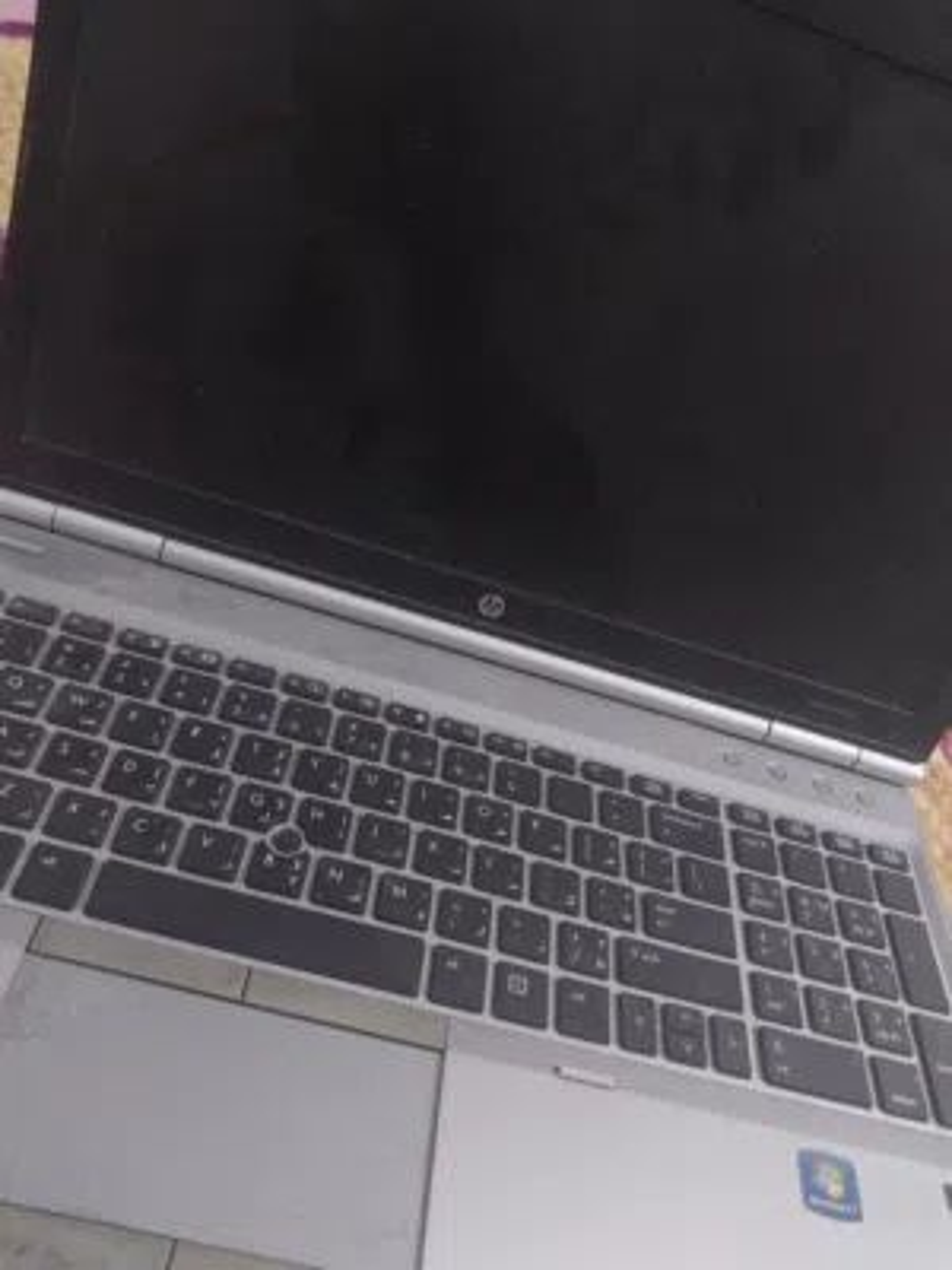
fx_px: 953
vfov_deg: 67.3
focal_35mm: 26
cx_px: 476
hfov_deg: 53.1
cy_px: 635
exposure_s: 1/33
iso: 400
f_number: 1.8
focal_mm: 4
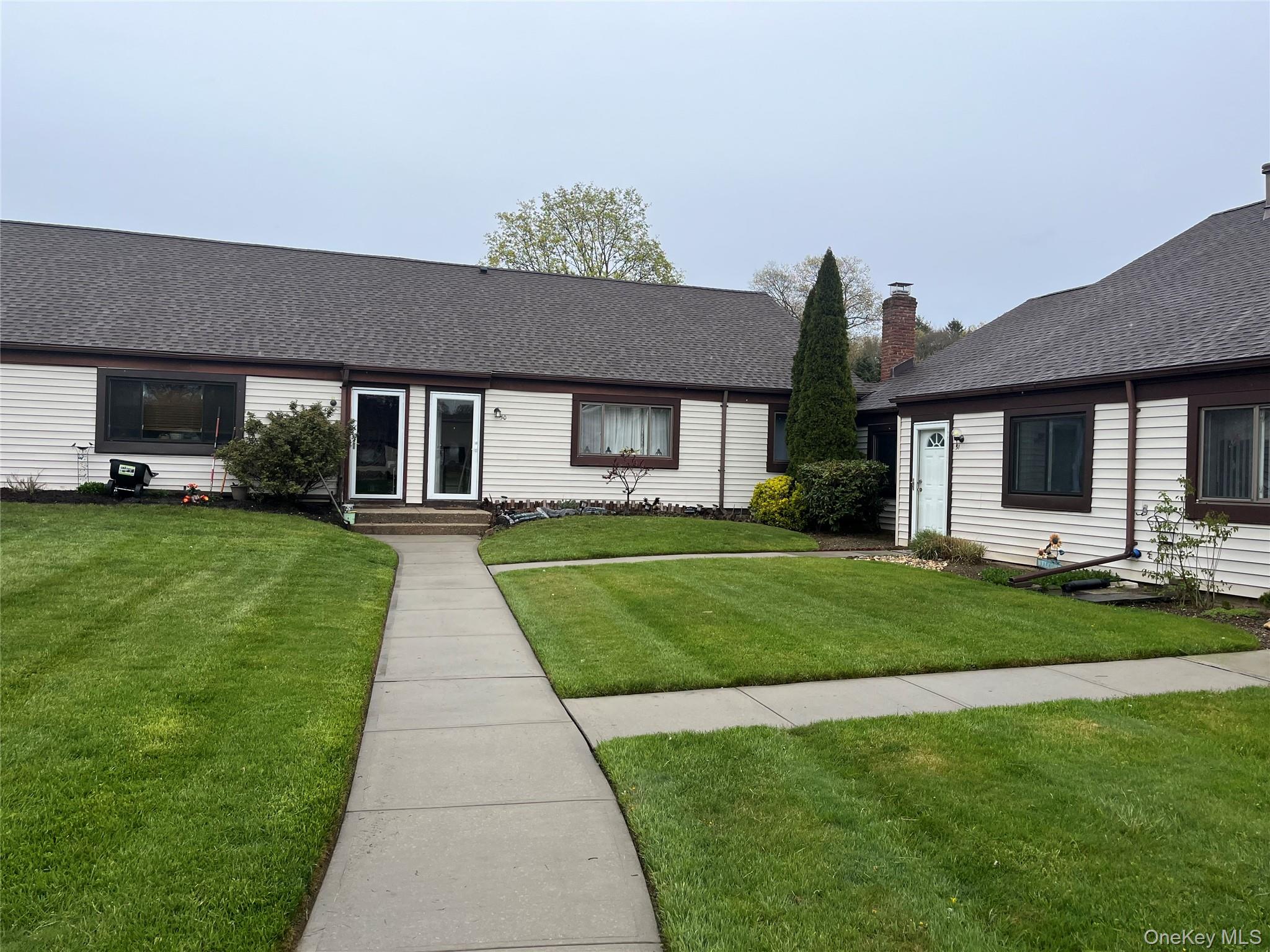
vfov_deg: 53.1
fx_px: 954
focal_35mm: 26
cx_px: 635
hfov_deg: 67.3
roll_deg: -3.0
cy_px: 476
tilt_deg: +0.3
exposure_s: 1/1802
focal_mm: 5.1
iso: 50
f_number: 1.6
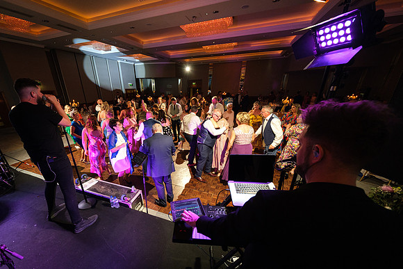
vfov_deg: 82.4
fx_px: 153
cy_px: 150
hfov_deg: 105.3
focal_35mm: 14
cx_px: 178
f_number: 2.8
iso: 1600
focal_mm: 8
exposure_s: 1/160
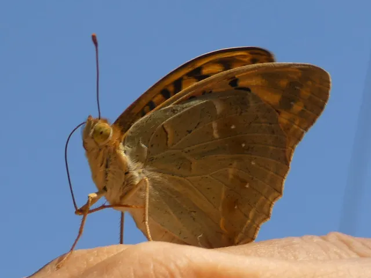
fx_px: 911
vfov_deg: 17.4
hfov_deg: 23.0
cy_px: 139
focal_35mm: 85
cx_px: 186
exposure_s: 1/125
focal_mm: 15.2
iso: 80
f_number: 4.6
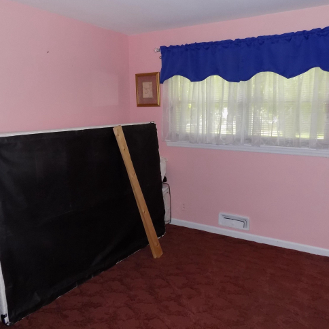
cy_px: 161
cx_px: 180
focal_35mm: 28
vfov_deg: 57.3
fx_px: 301
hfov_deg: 57.2
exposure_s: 1/30
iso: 200
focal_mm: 4
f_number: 3.1
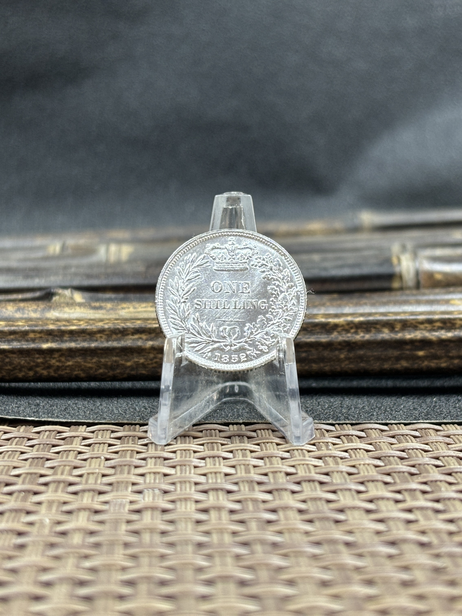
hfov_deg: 28.0
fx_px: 925
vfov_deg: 36.8
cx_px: 231
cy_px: 308
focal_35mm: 52
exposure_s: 1/50
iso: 64
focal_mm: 5.96
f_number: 1.6
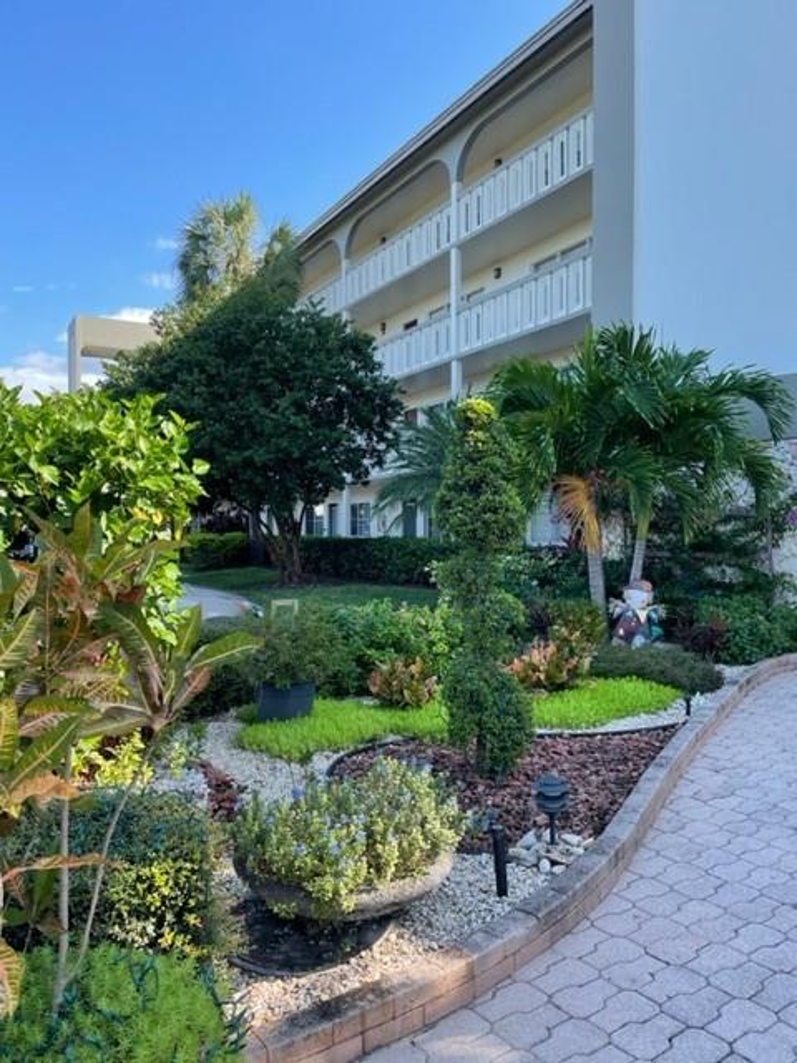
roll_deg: +0.4
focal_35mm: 26
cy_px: 532
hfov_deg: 53.1
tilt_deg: -0.9
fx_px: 798
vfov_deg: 67.3
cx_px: 398
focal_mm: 4.2
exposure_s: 1/647
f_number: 1.6
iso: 32
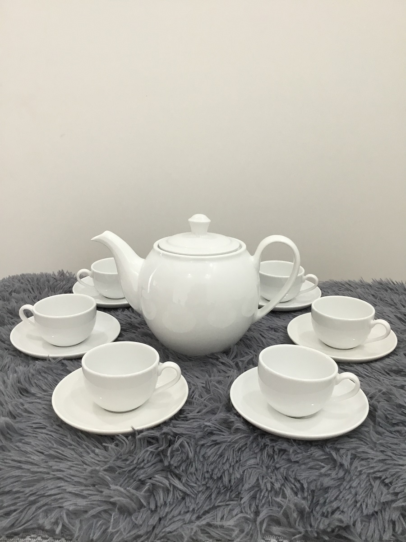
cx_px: 203
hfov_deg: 45.4
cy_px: 271
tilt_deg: -17.7
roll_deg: -0.1
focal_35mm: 31
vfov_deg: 58.4
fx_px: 485
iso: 40
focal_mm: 3.3
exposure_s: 1/33
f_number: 2.4
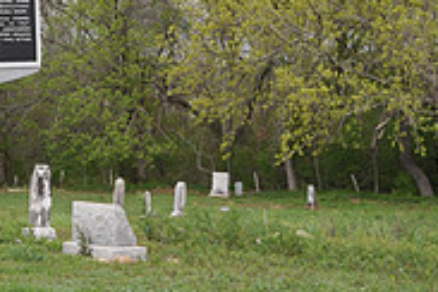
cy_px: 49
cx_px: -65
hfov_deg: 19.5
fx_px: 1211
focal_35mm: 100
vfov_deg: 13.7
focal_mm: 21
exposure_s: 1/200
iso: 200
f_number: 7.1
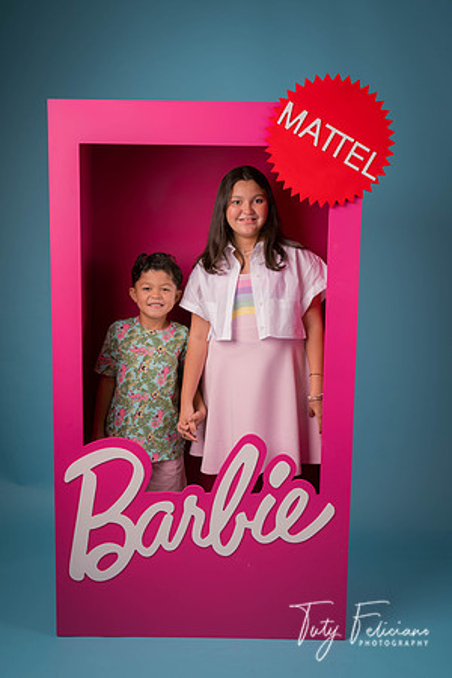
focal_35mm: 39
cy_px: 339
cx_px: 226
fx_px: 734
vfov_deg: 49.6
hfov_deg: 34.2
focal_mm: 39
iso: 125
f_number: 7.1
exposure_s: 1/125
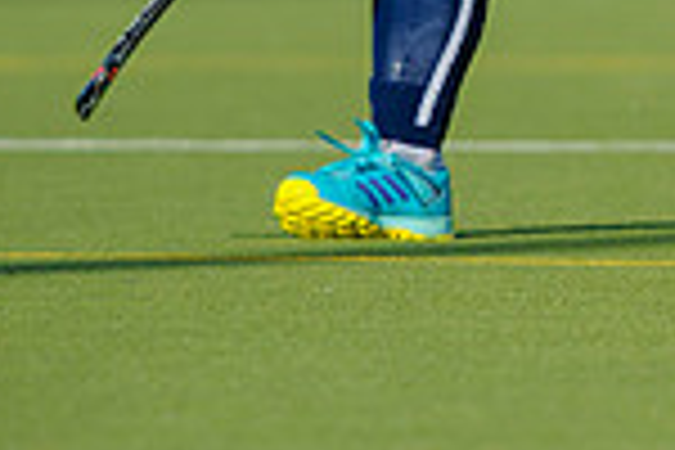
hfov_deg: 1.1
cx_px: 1242
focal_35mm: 1937
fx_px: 36316
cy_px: -297
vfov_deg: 0.7
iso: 400
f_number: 6.7
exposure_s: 1/2000
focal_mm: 500
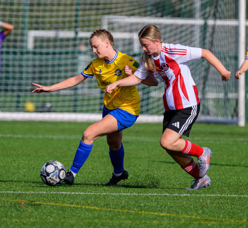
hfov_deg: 2.3
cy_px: 89
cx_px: 152
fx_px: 6182
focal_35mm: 794
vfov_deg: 2.1
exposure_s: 1/2000
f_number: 5.6
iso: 450
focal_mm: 400
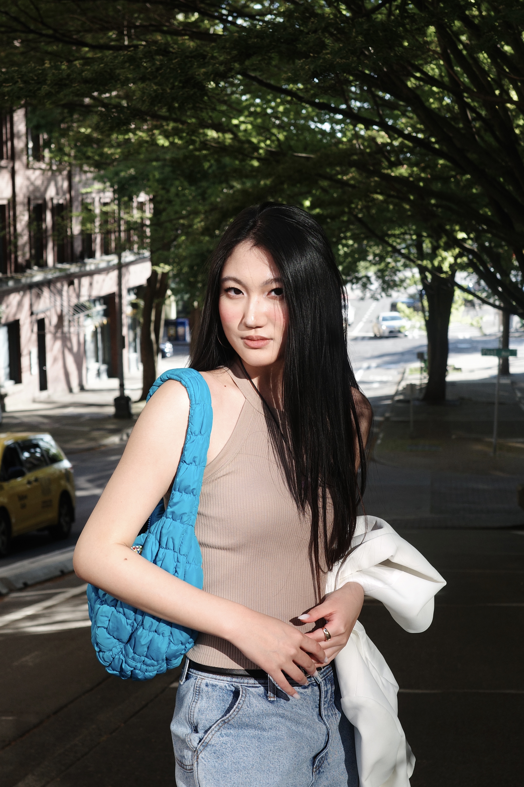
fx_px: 873
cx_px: 262
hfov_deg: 33.4
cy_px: 394
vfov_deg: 48.5
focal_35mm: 40
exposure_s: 1/200
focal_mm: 26
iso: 200
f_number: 4
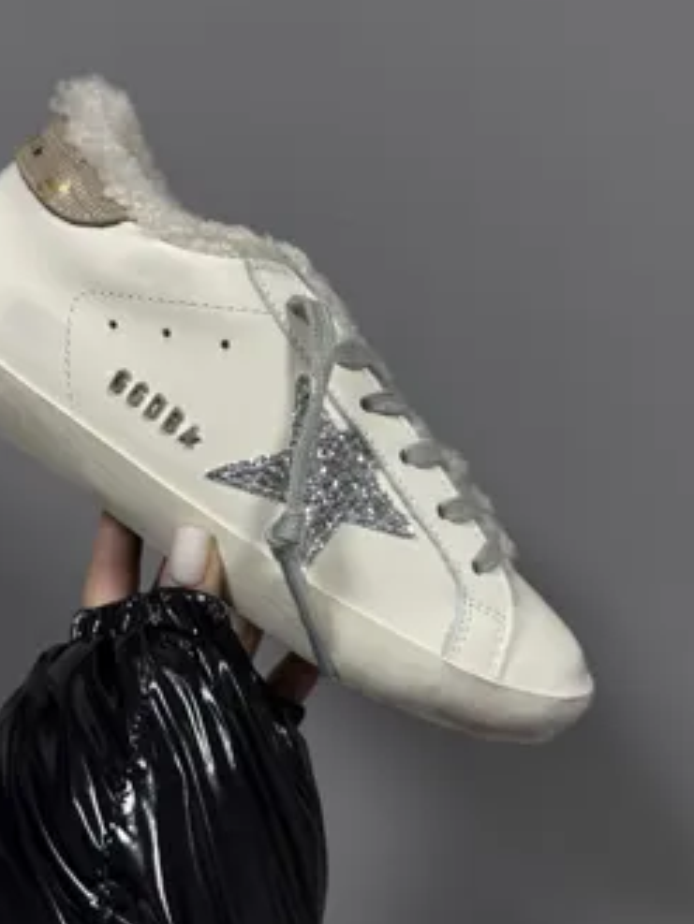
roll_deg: +0.6
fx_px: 935
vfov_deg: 52.6
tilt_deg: -7.6
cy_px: 449
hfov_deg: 40.4
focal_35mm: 35
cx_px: 261
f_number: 1.78
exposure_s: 1/99
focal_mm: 6.76
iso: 200
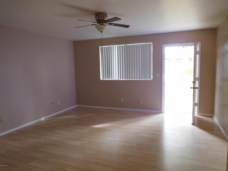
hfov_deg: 69.4
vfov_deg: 54.9
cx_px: 114
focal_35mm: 25
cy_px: 86
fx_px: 165
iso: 280
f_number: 3.4
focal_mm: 4.5
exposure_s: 1/30
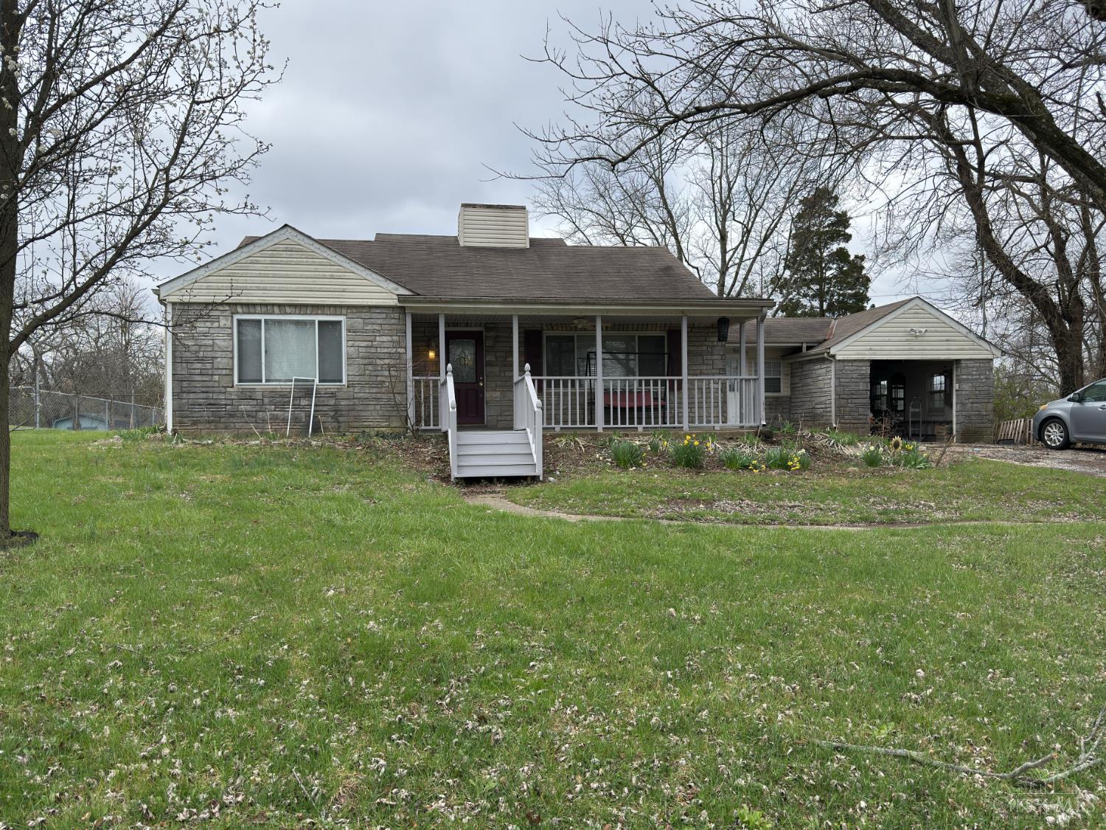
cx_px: 553
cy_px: 415
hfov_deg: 67.3
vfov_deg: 53.1
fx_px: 831
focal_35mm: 26
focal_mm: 6.76
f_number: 1.78
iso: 64
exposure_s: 1/1541
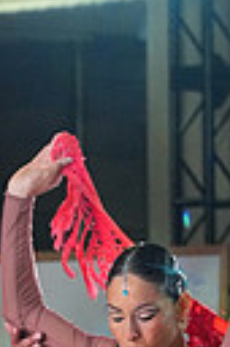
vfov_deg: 3.5
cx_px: 172
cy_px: 596
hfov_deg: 2.3
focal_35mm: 589
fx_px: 5659
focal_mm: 130
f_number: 6.3
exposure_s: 1/400
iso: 8000
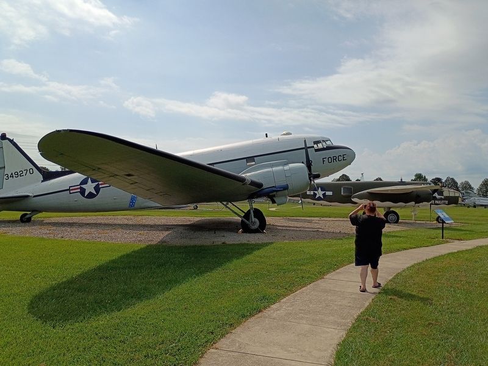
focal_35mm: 29
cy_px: 183
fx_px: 409
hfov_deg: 61.7
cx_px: 244
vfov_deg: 48.2
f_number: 1.8
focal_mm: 4.27
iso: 105
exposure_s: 1/3268
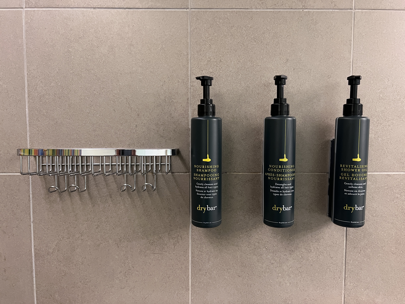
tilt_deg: -3.9
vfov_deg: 53.1
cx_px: 202
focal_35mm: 26
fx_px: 304
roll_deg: +0.1
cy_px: 152
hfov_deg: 67.3
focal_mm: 5.7
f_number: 1.5
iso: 500
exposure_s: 1/50
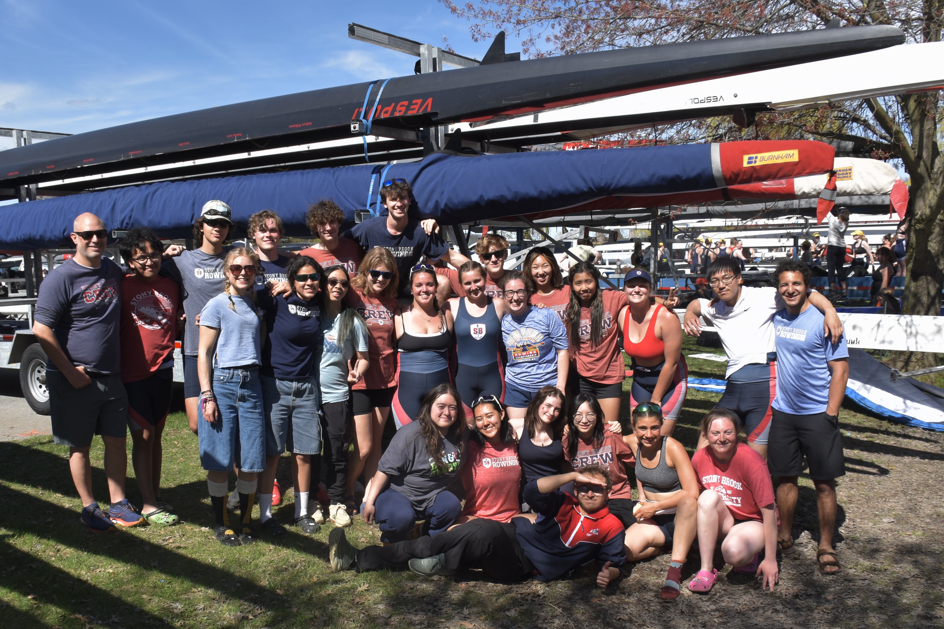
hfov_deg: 67.4
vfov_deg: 47.9
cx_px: 472
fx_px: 708
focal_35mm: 27
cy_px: 314
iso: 200
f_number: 9
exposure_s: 1/320
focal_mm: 18
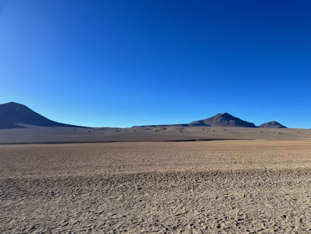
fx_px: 234
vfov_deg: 53.1
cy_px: 117
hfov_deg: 67.3
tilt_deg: +4.2
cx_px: 156
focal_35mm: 26
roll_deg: +0.0
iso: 50
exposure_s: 1/3831
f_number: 1.5
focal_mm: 5.7
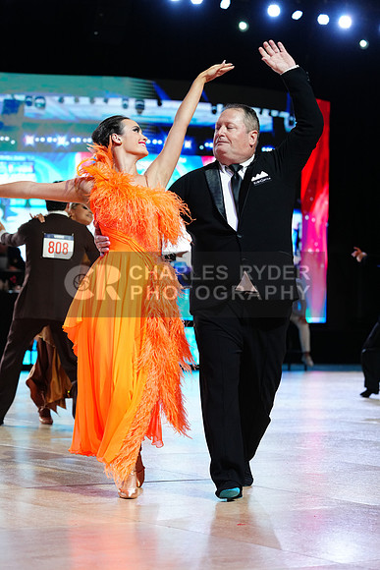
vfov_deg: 21.0
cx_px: 190
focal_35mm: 97
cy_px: 285
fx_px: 1535
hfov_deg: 14.1
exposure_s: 1/400
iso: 2500
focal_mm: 97
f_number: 4
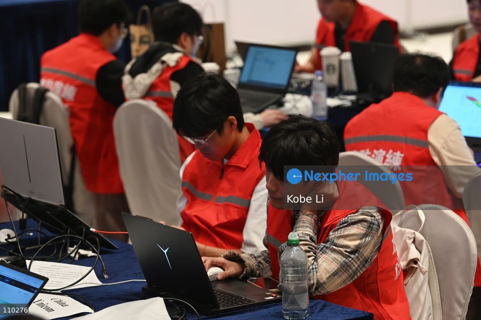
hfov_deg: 14.2
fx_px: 1936
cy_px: 160
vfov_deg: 9.4
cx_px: 240
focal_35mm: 145
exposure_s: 1/60
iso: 1100
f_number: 4.5
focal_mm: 145
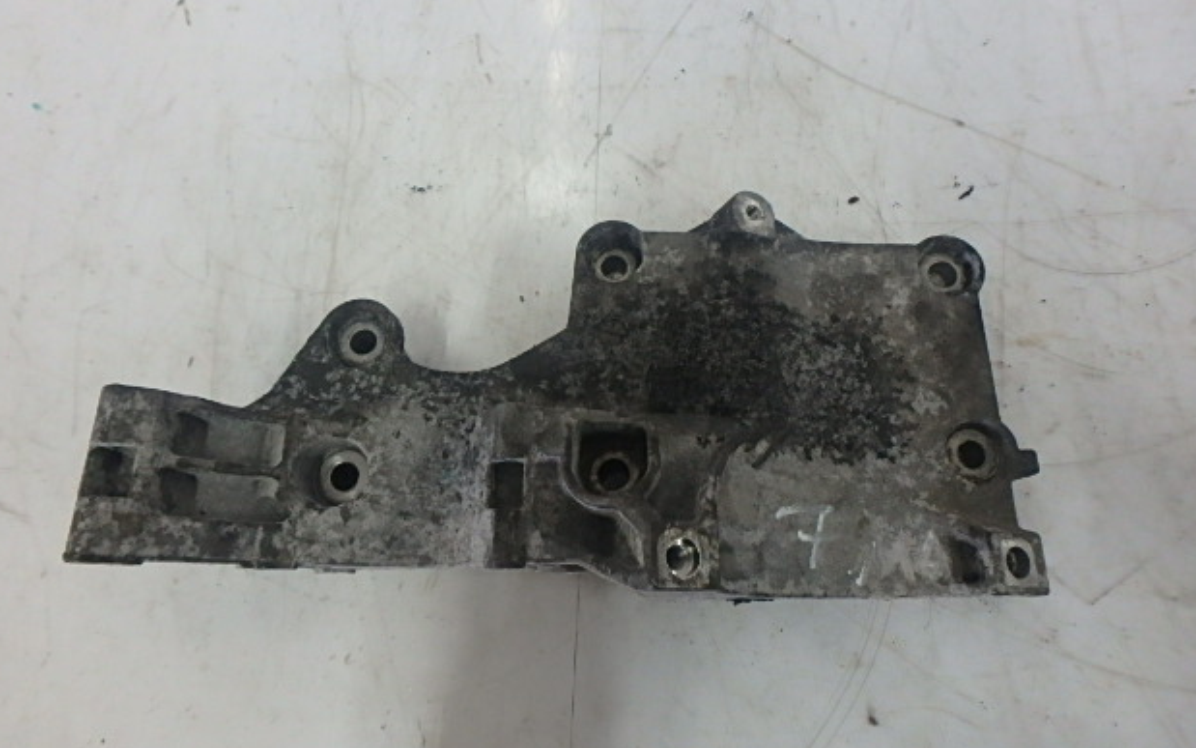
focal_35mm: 23
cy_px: 356
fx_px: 750
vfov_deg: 53.0
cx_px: 597
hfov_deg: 77.2
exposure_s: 1/30
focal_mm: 3.7
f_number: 3.5
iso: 400
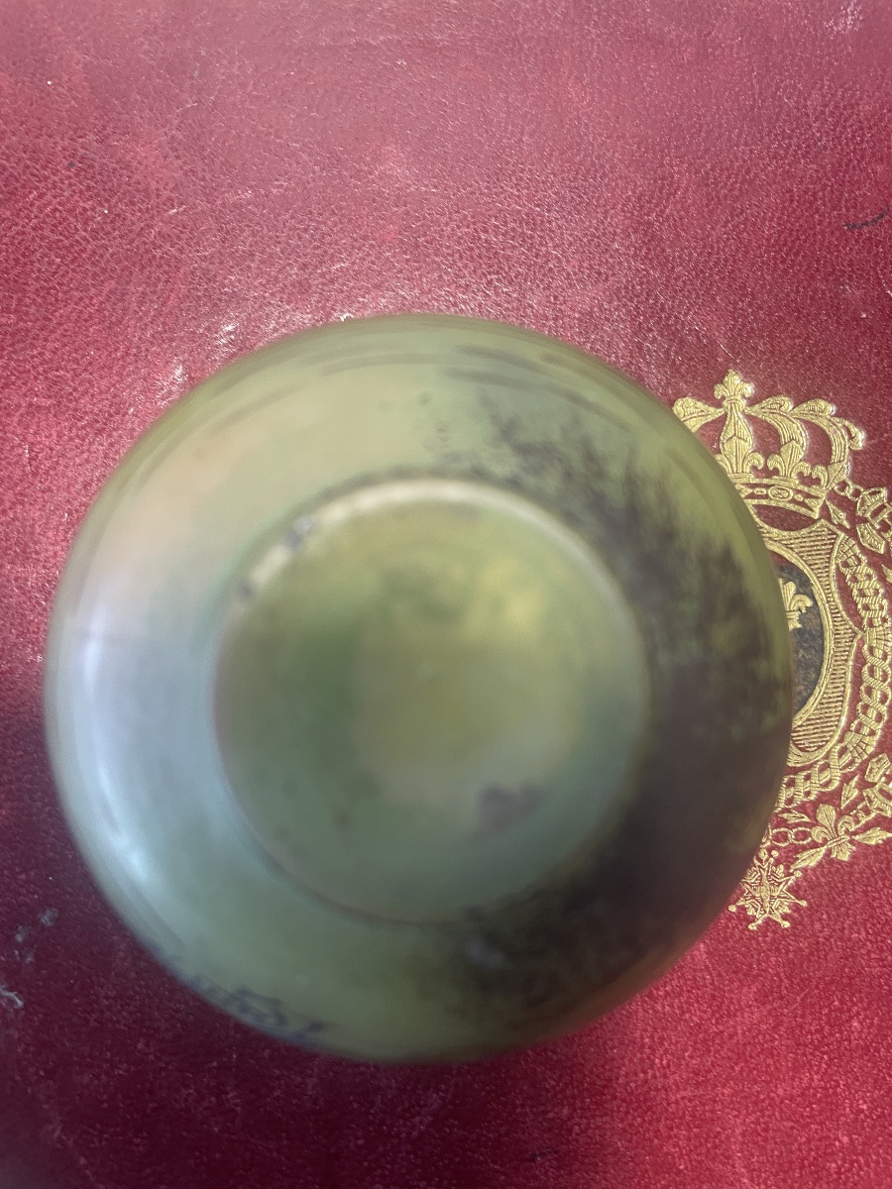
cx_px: 446
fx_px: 893
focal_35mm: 26
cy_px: 594
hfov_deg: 53.1
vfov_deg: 67.3
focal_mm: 4.2
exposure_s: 1/50
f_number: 1.6
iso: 100
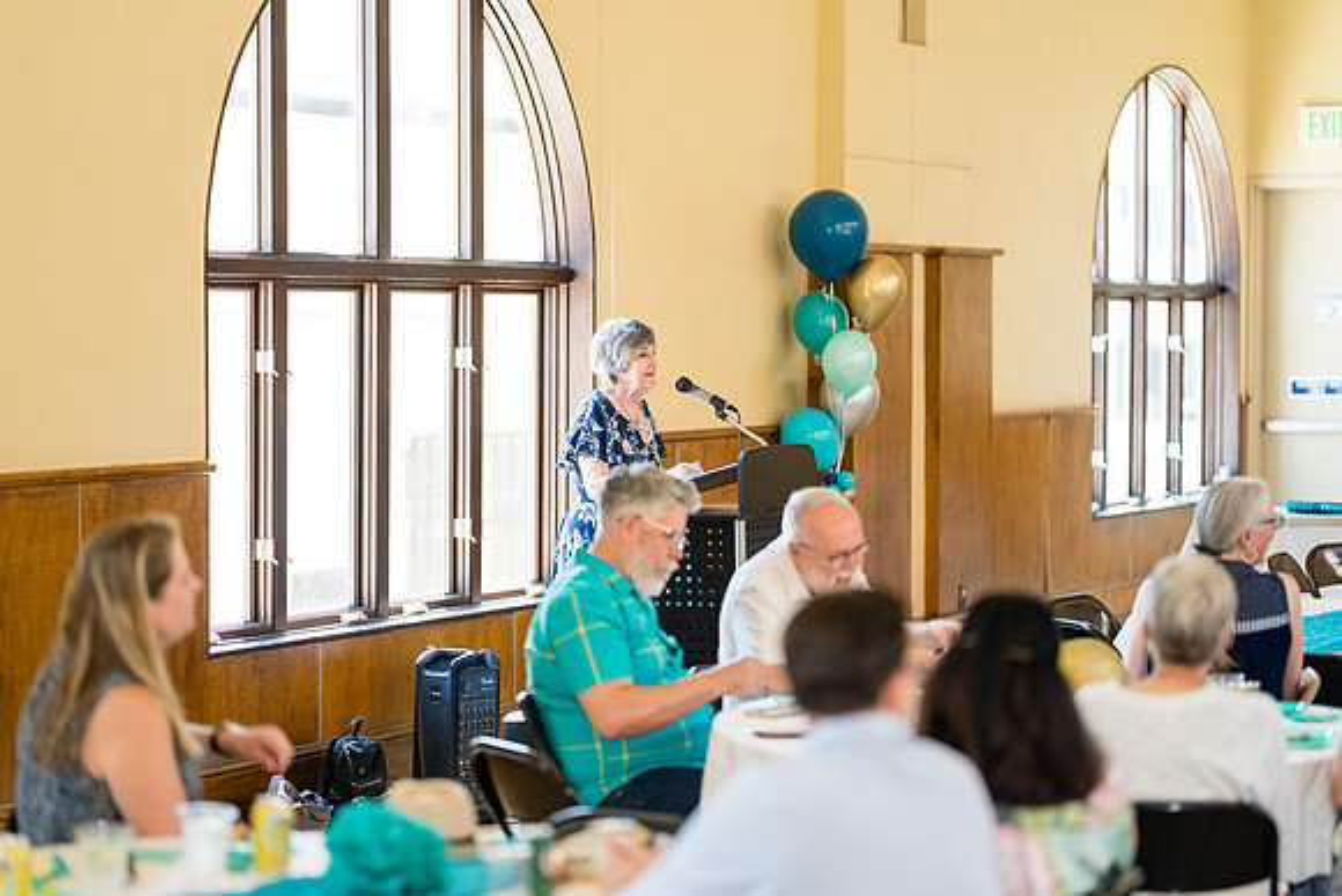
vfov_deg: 15.9
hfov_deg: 23.6
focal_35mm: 86
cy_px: 448
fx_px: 3211
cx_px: 671
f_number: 1.4
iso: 250
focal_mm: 85
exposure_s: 1/250
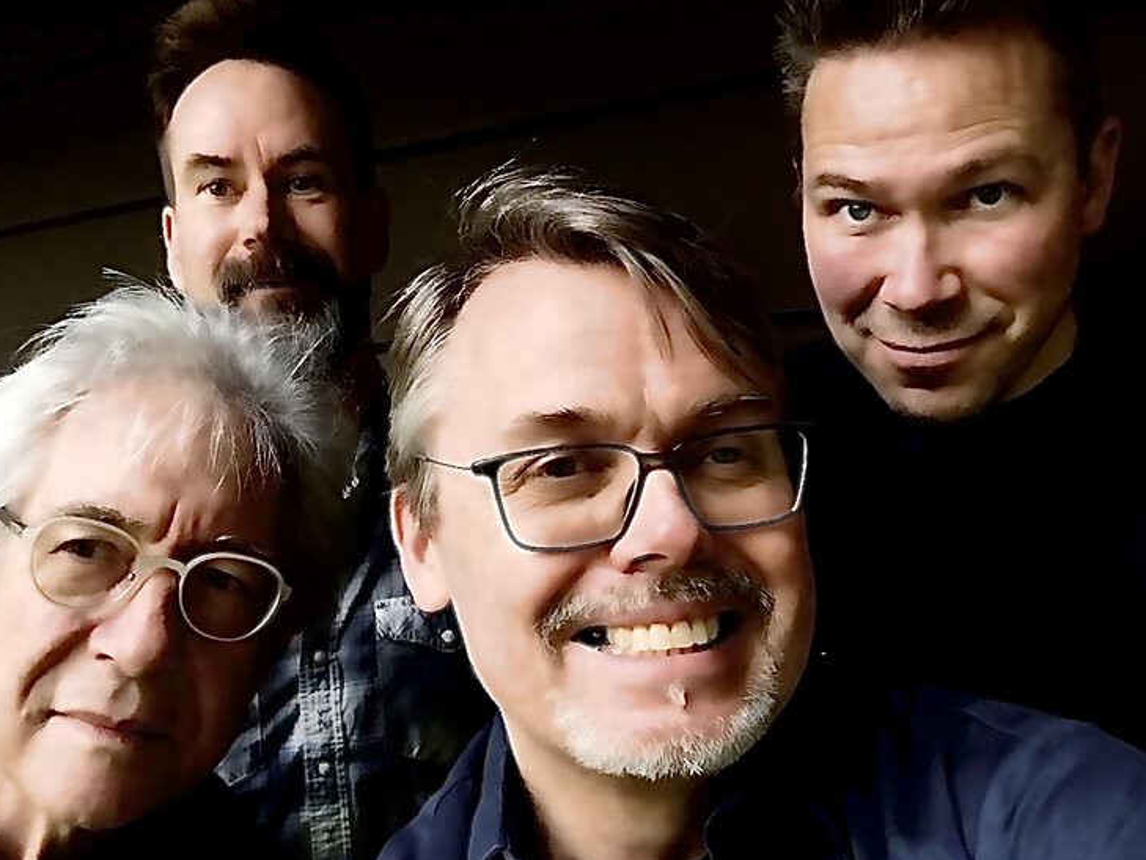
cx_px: 533
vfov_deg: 41.8
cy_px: 420
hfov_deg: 53.9
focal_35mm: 34
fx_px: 1126
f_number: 2.2
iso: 50
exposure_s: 1/120
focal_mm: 2.65
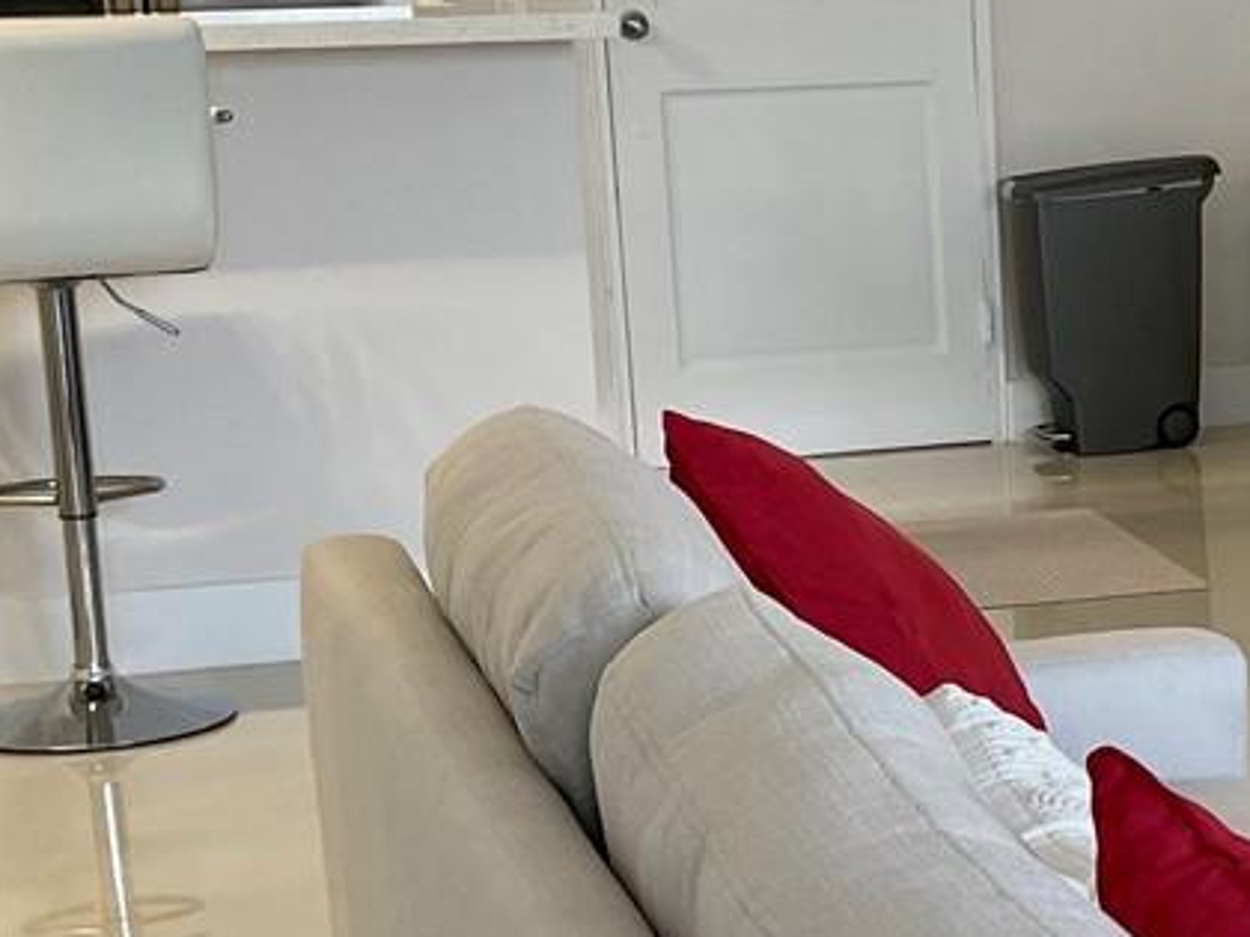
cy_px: 711
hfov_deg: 19.1
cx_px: 1324
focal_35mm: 99
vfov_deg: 14.9
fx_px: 3575
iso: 125
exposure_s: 1/120
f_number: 1.6
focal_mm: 4.2
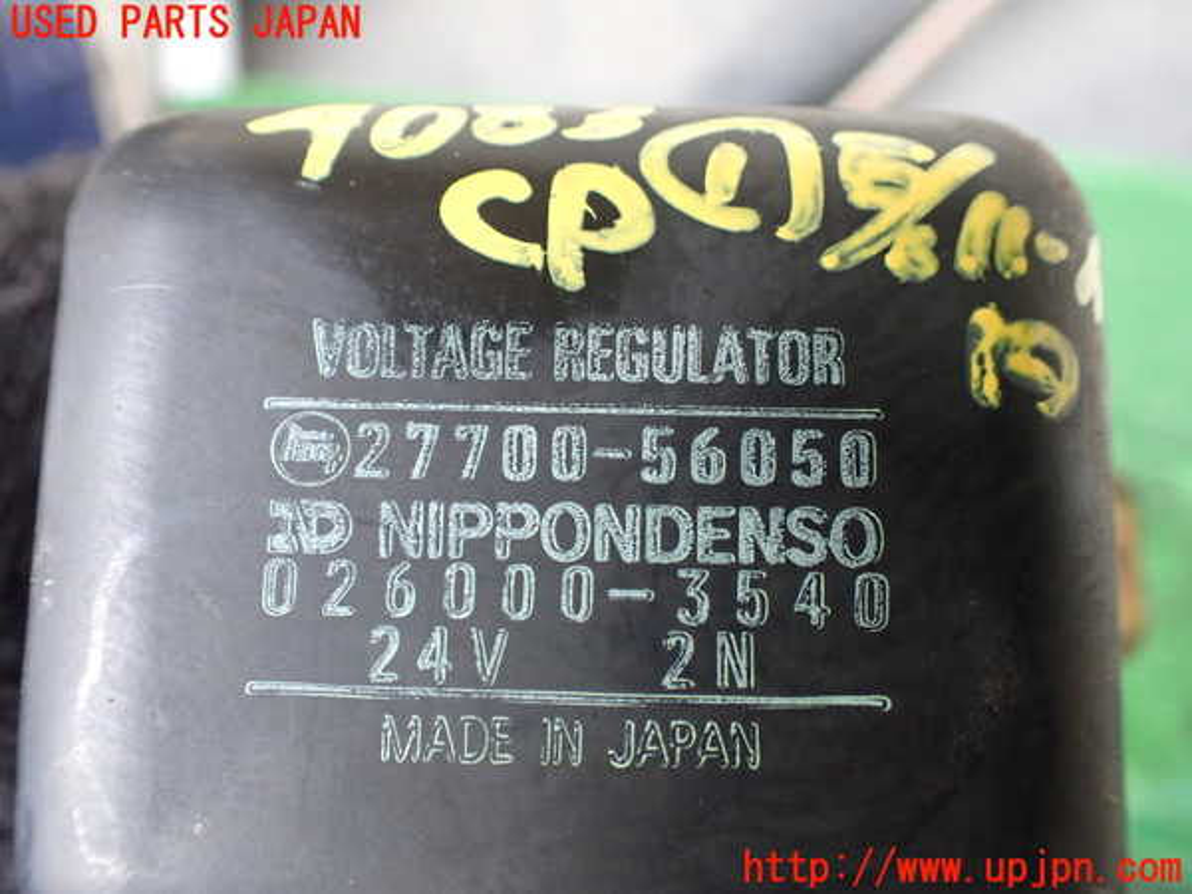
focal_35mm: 30
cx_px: 596
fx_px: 1033
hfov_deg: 60.0
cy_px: 447
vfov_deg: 46.8
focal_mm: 5.4
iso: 800
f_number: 2.3
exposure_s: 1/125
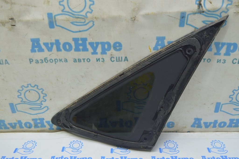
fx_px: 229
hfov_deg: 55.1
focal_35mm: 34
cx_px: 120
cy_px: 80
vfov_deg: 38.3
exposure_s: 1/20
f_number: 5.6
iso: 400
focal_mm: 23
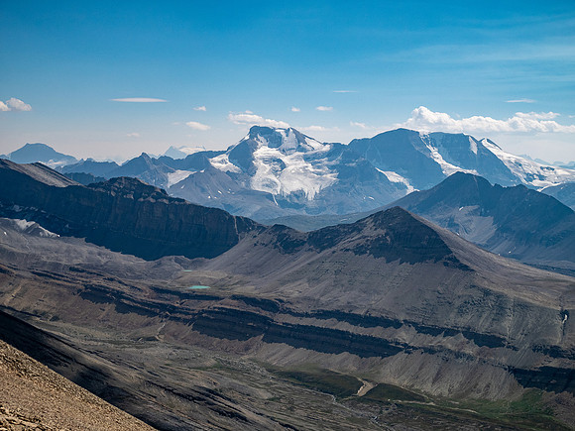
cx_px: 288
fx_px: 1063
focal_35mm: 64
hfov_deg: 30.3
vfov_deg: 22.9
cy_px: 216
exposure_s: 1/400
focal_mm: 32
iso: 200
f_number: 9
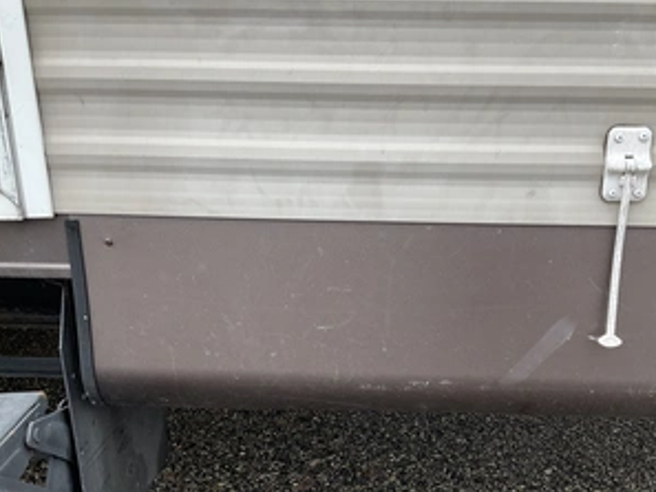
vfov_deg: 36.6
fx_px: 739
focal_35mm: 39
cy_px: 309
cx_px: 378
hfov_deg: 47.7
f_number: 1.8
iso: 25
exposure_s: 1/219
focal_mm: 3
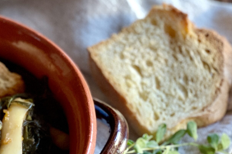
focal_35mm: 139
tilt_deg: -52.3
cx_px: -2
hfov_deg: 14.5
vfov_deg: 9.8
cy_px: 149
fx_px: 896
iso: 400
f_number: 2.2
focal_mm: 7.5
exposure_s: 1/32
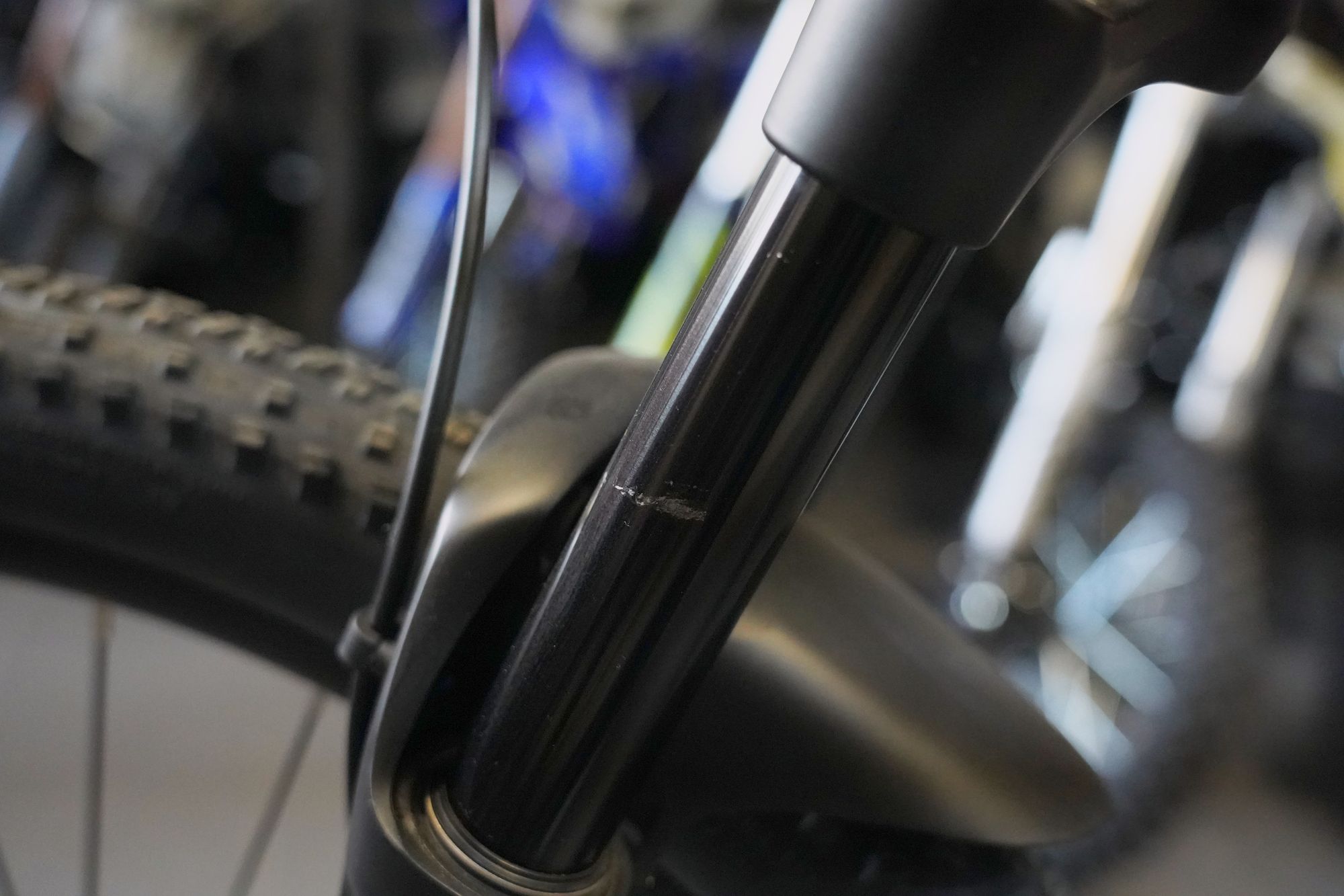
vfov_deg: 31.9
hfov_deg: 46.4
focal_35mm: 42
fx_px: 1568
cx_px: 672
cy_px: 448
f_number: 5
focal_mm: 42
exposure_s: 1/200
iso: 10000
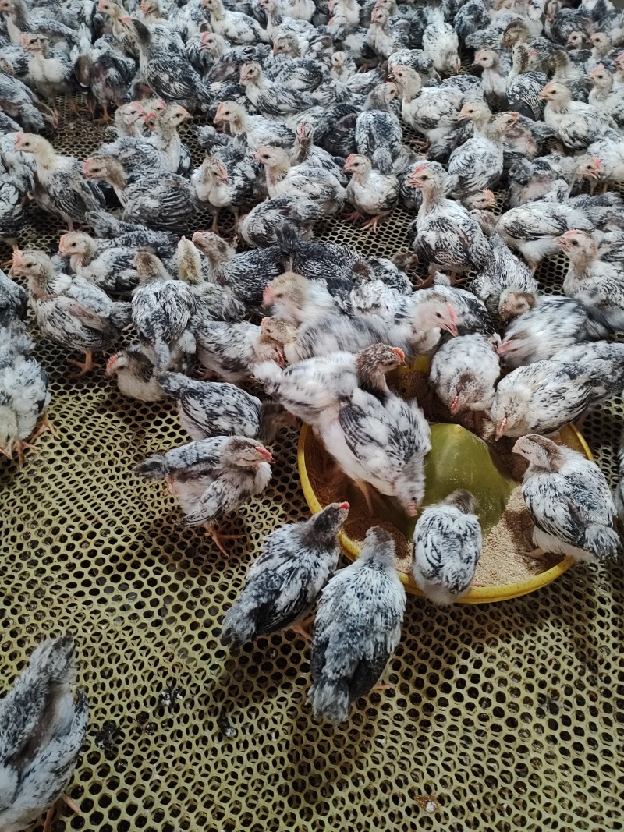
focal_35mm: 26
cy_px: 416
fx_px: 625
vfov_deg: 67.3
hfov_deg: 53.1
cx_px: 312
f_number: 1.8
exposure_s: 1/33.3
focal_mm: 4.26
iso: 813
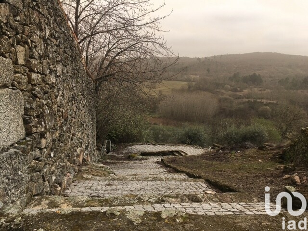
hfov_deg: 61.7
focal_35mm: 29
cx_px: 154
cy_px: 116
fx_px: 258
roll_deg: -1.5
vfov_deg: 48.2
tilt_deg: -11.4
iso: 25
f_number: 2.2
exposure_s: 1/1054
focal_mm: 4.15
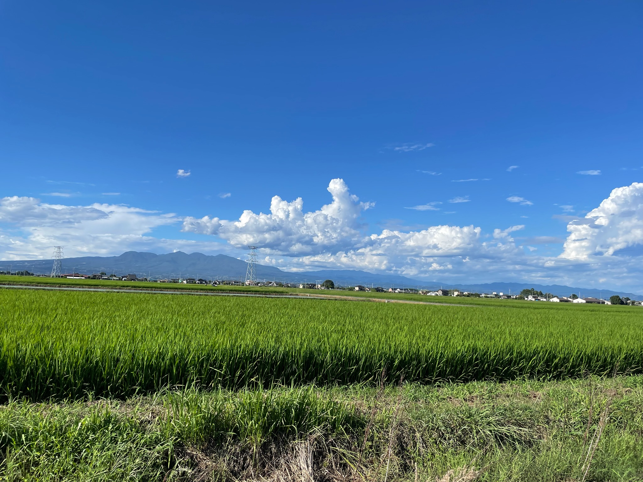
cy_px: 241
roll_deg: -0.7
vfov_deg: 53.1
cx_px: 322
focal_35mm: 26
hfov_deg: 67.3
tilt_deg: +5.6
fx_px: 483
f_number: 1.6
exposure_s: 1/4000
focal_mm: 4.2
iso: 32
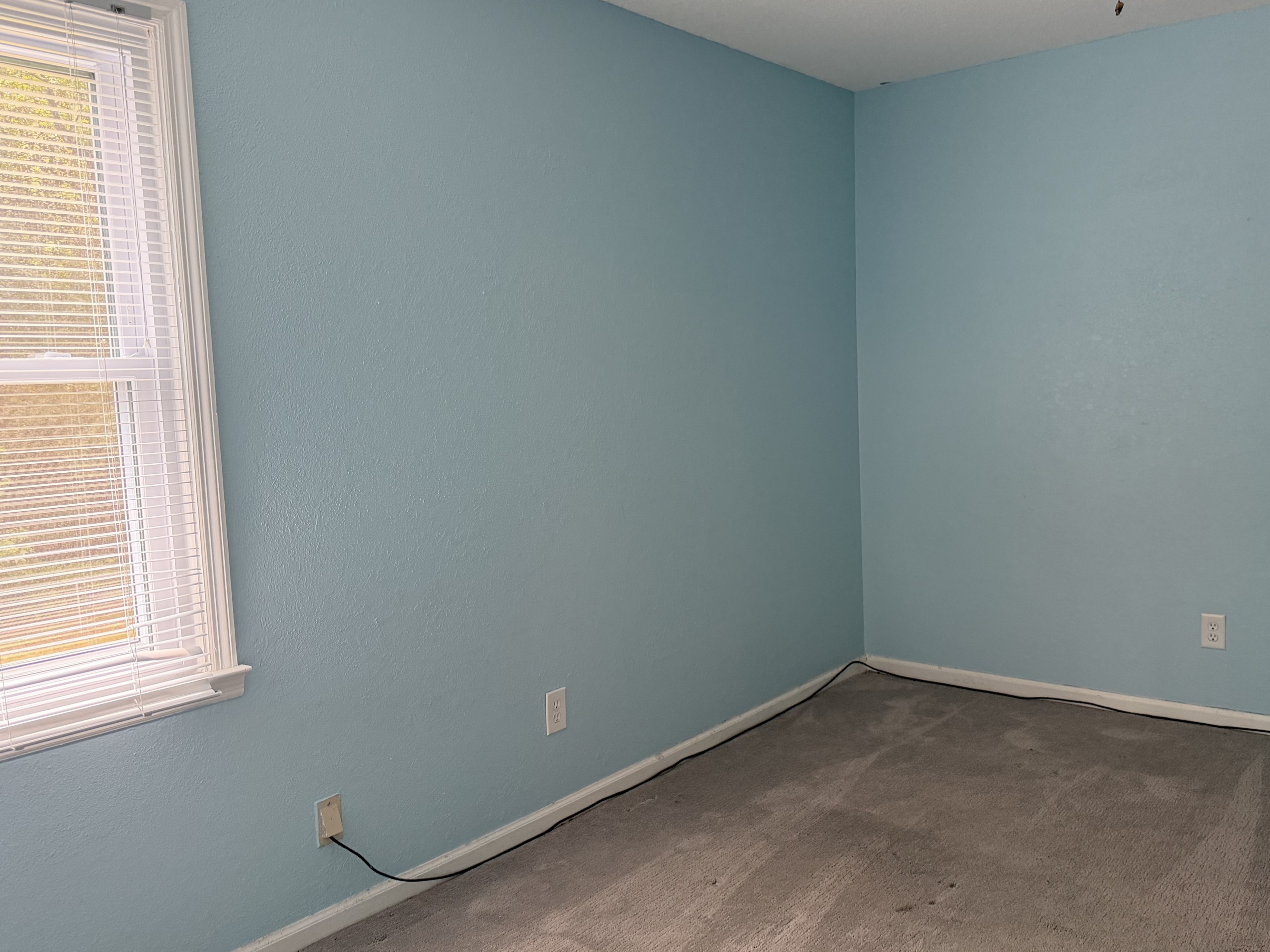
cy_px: 494
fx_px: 1064
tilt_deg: -5.5
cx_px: 703
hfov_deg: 61.5
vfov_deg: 48.2
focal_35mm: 29
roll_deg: +2.3
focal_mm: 6.76
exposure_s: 1/60
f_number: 1.78
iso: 320
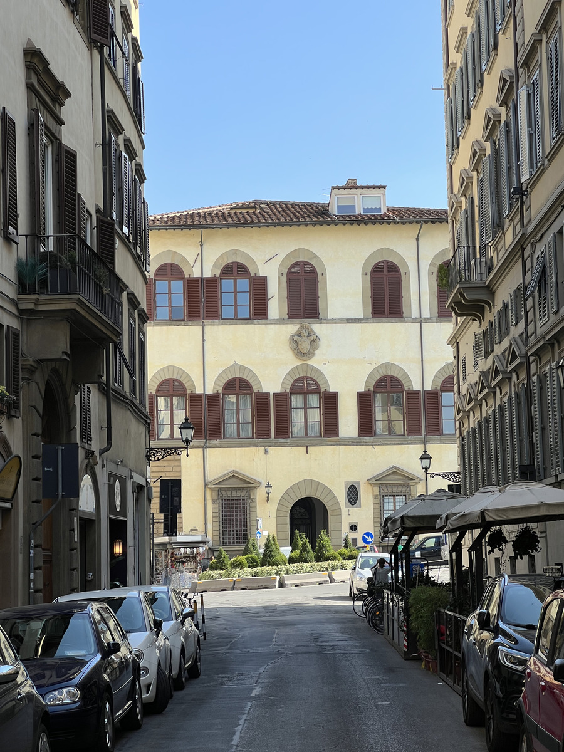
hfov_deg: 19.1
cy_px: 376
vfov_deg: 25.3
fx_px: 1673
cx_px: 282
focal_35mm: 77
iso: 32
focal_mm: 9
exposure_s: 1/401
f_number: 2.8
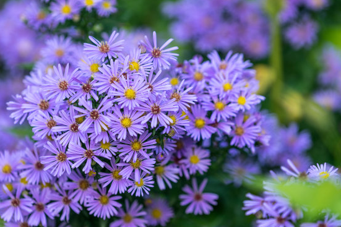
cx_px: 168
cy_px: 118
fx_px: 1610
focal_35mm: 170
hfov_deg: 12.1
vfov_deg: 8.1
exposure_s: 1/160
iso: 160
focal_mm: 153
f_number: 4
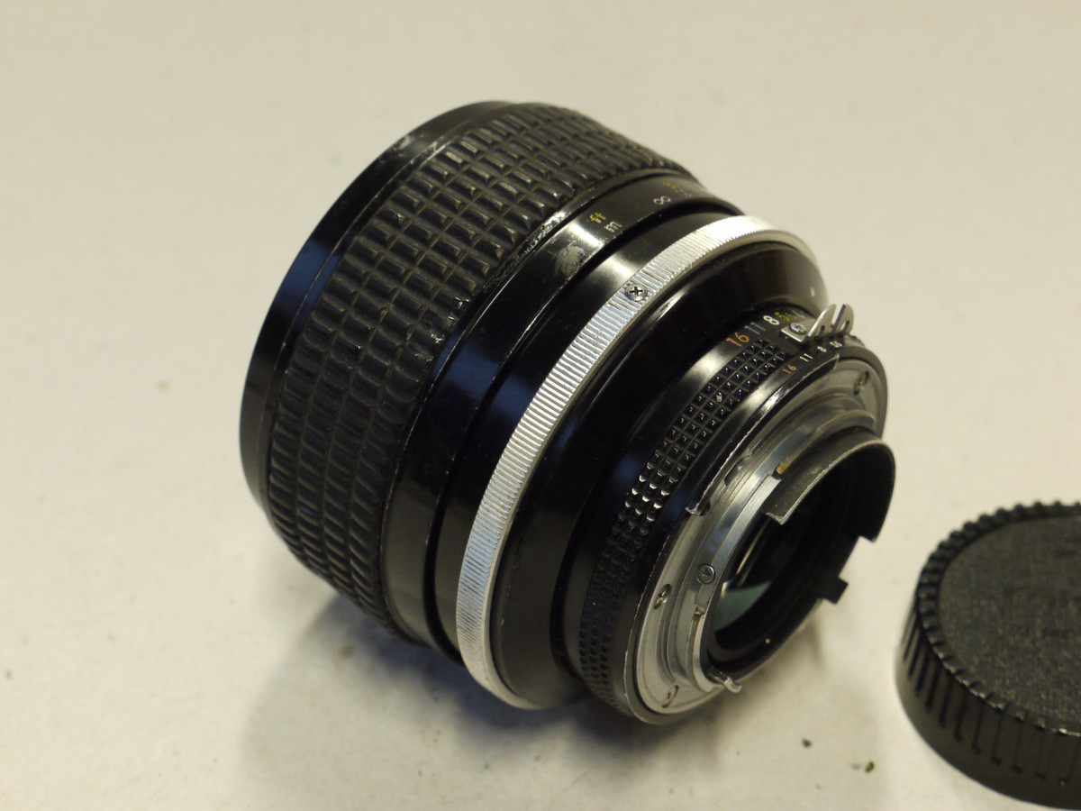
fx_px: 2498
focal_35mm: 80
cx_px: 540
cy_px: 406
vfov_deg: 18.4
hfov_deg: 24.4
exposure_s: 1/40
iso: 800
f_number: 7.1
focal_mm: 40
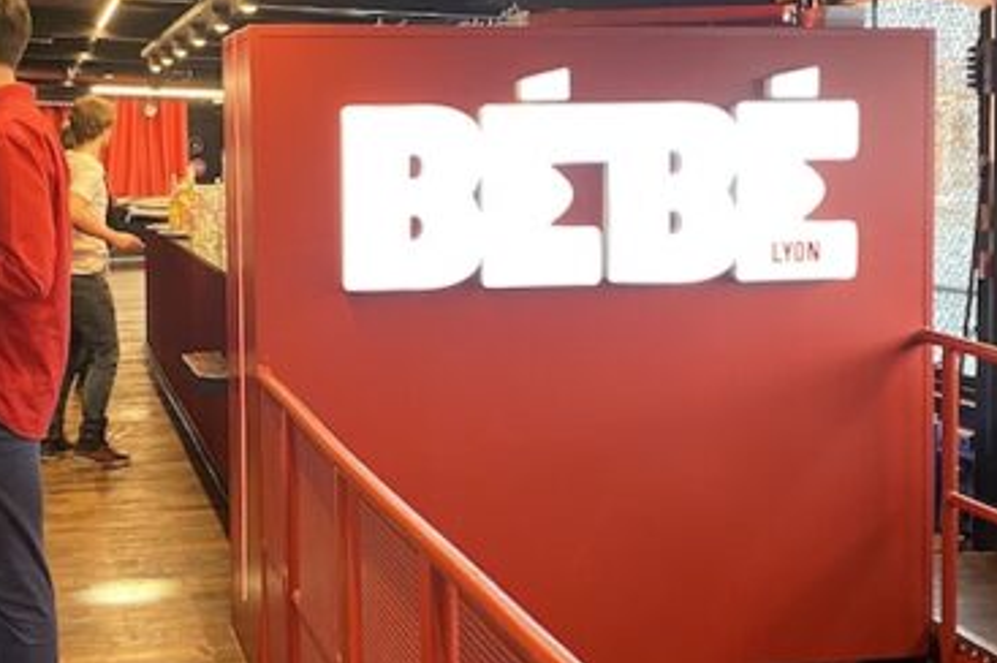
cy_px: 266
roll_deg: -1.5
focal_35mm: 59
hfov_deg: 33.7
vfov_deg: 22.9
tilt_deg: -3.6
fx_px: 1632
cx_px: 334
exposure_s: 1/50
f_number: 1.8
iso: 320
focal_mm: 4.25
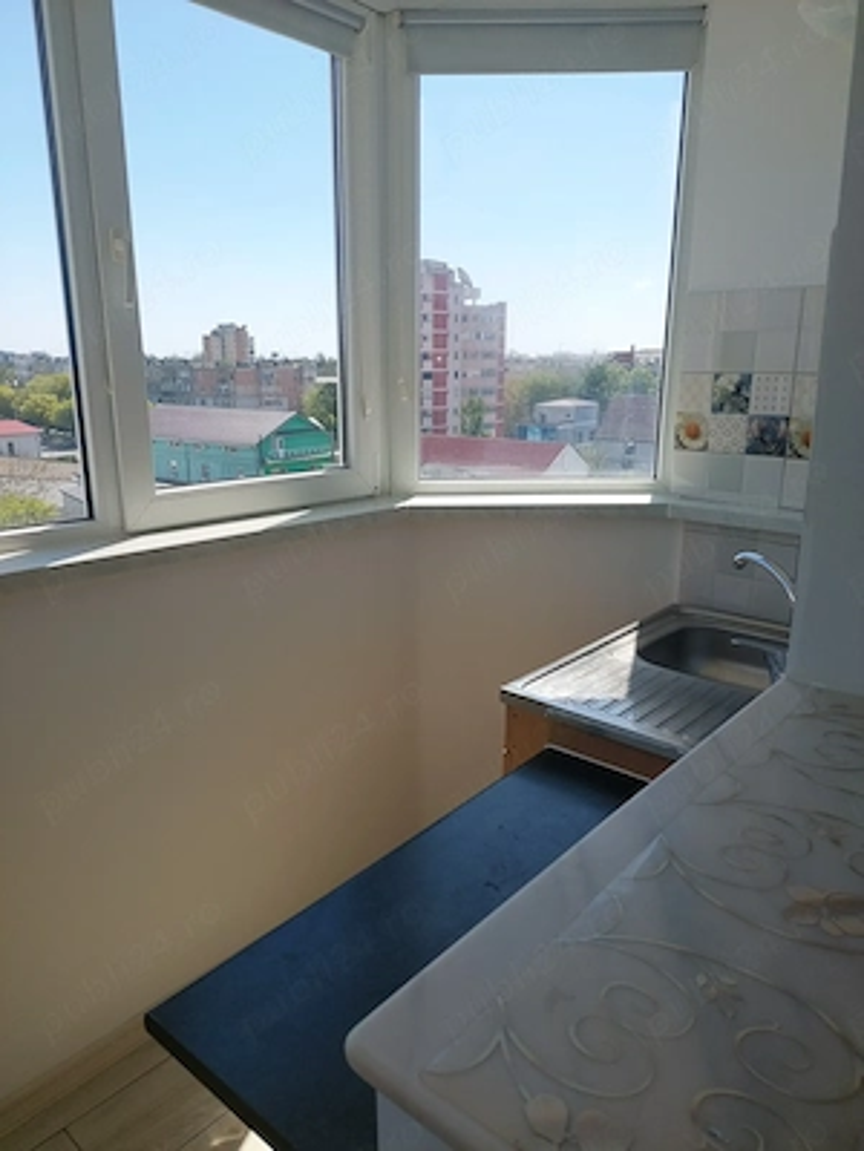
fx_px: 832
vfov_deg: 69.4
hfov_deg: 54.9
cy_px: 576
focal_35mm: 25
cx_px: 432
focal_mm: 5.23
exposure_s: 1/1027
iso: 40
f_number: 1.8
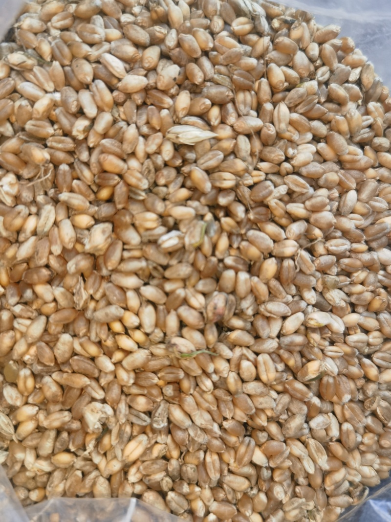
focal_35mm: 27
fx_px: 407
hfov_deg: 51.3
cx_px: 196
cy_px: 261
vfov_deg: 65.3
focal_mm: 6.67
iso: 50
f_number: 1.9
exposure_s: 1/138
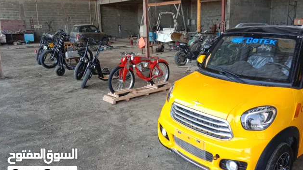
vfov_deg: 38.9
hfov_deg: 64.3
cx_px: 150
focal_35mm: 30
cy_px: 79
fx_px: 241
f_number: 2.2
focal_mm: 3.65
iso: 134
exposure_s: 1/100
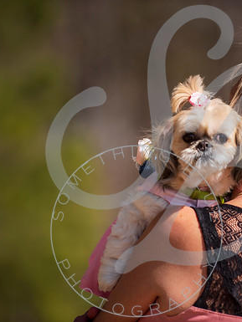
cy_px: 161
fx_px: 2702
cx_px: 178
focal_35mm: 290
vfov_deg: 6.8
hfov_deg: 5.1
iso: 100
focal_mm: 200
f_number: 2.8
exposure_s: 1/2000
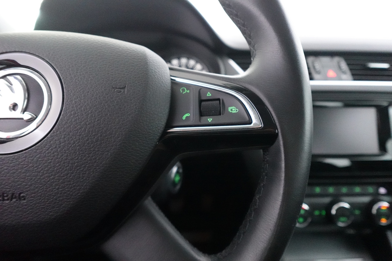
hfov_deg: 84.0
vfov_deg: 61.9
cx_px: 196
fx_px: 218
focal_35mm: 20
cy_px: 130
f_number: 2
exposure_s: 1/80
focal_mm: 7.6
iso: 5000
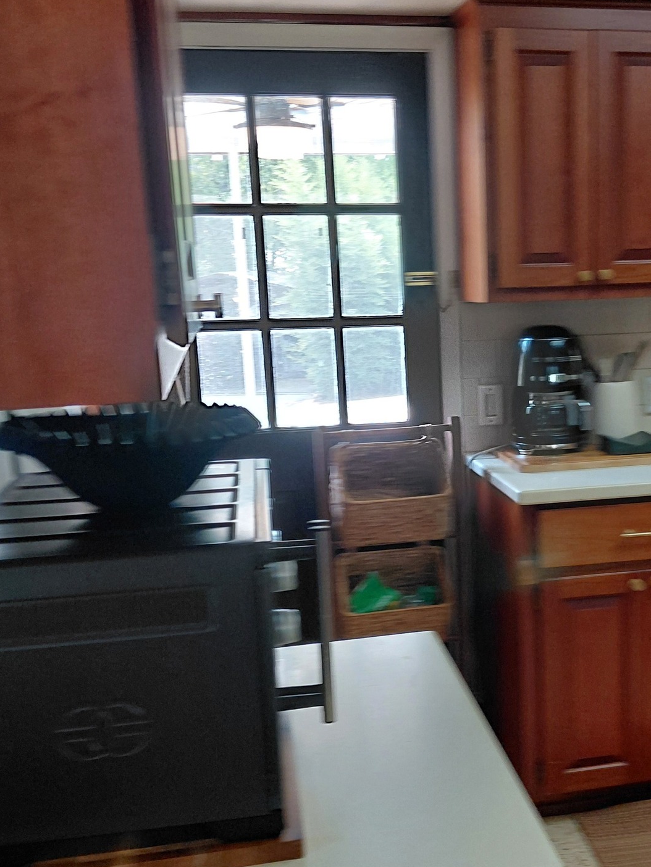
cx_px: 492
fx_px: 1028
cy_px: 449
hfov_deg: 34.4
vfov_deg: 45.8
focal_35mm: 41
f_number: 1.8
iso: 160
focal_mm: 4.69
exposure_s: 1/60
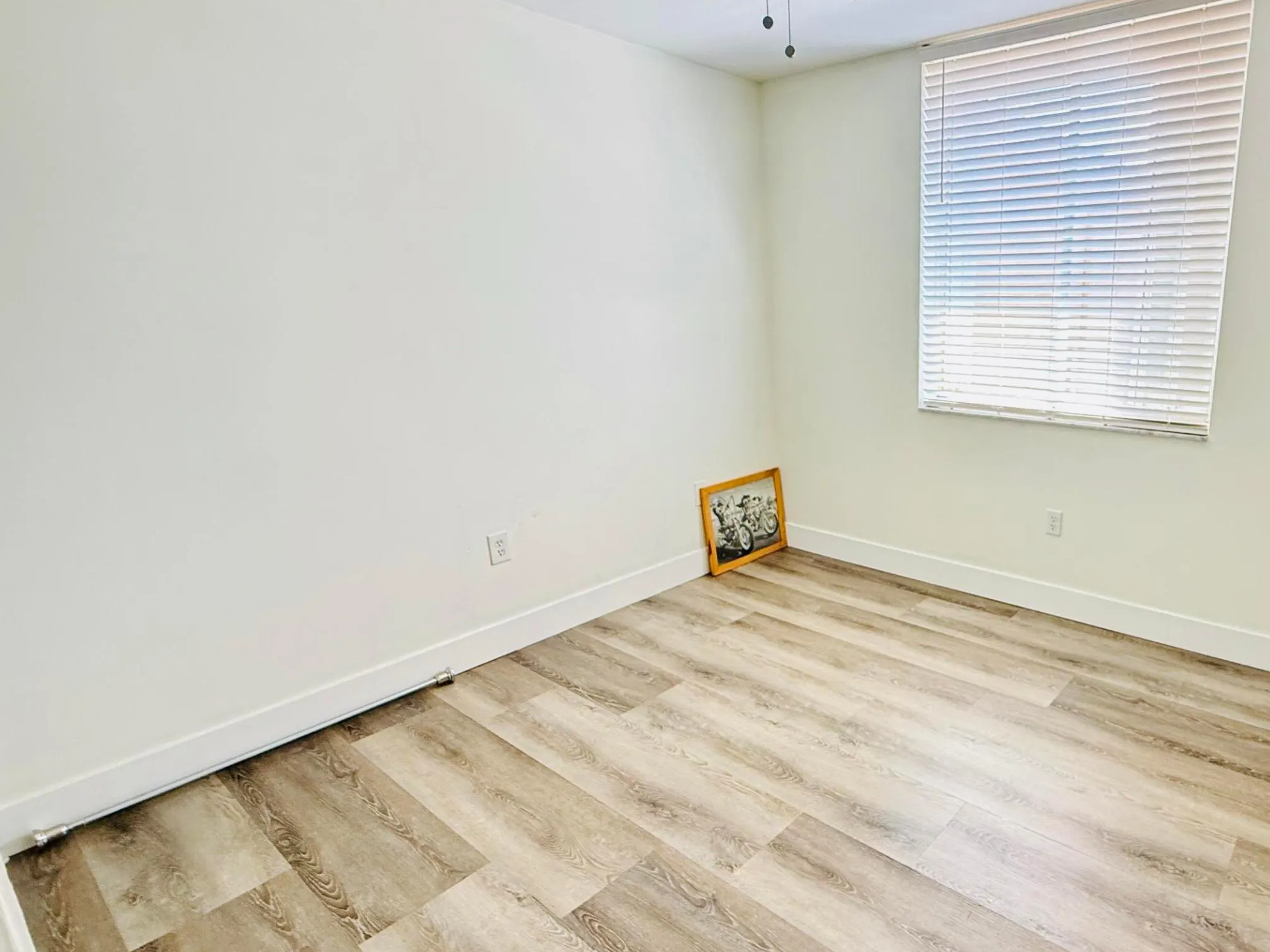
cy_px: 479
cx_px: 883
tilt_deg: -13.1
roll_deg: +0.2
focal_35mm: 20
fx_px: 734
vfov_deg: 66.0
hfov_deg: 78.1
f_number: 2.2
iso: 200
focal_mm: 2.22
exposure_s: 1/99
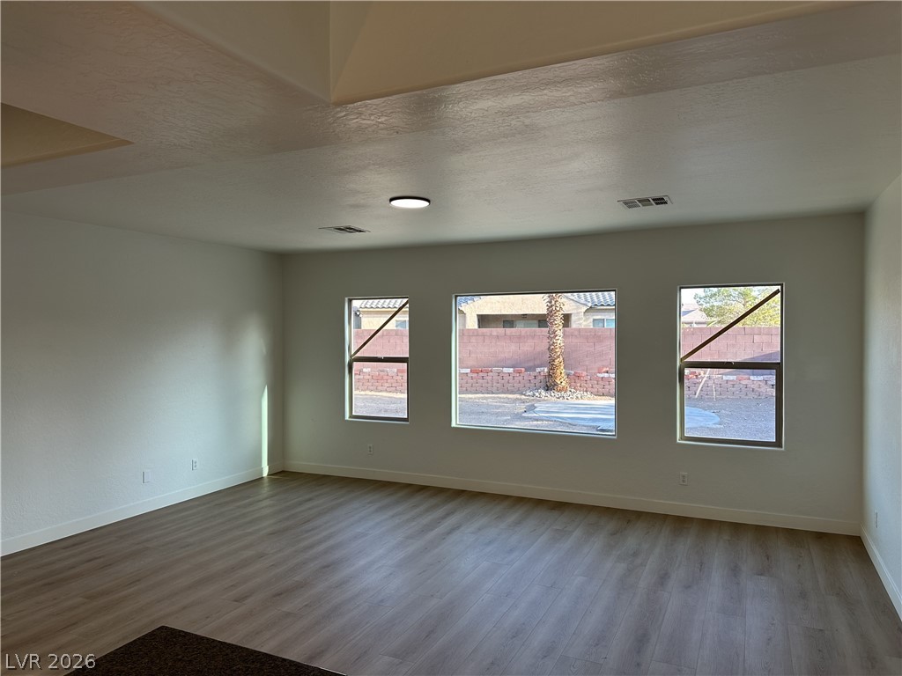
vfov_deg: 56.8
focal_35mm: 24
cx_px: 451
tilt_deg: -1.9
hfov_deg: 71.6
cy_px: 338
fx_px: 625
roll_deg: +0.4
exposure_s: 1/140
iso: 64
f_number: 1.78
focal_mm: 6.86
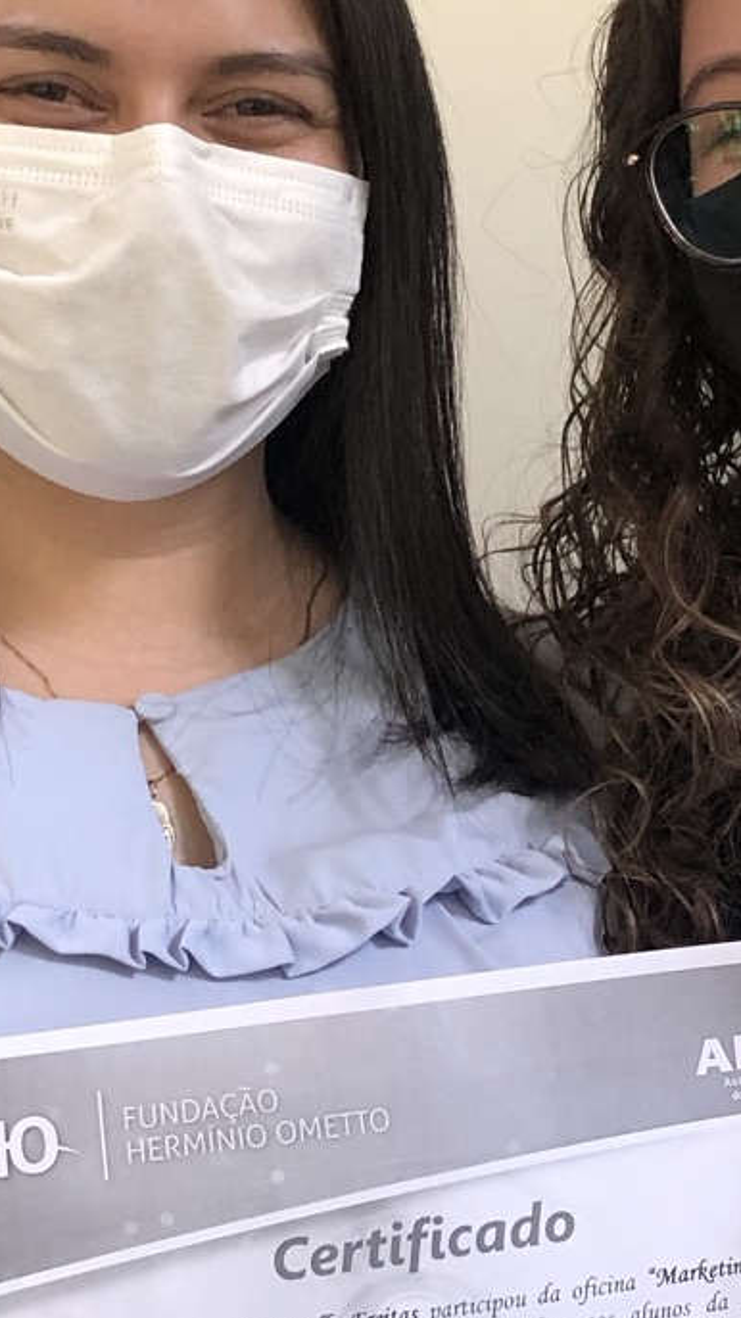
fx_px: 3181
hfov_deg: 13.2
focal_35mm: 91
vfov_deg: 23.3
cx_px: 637
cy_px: 919
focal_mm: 3.99
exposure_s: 1/17
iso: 40
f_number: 1.8
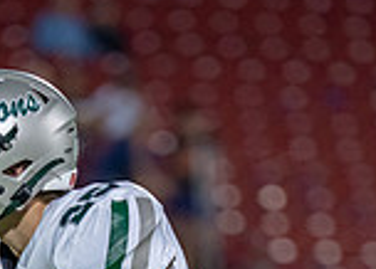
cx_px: 140
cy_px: 507
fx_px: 10276
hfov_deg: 2.1
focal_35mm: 961
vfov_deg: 1.5
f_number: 2.8
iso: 2500
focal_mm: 200
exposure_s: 1/1600
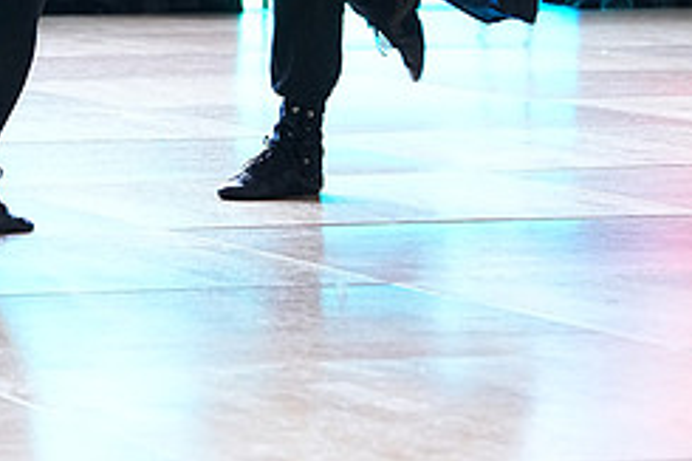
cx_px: 151
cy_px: -209
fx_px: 5186
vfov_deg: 5.0
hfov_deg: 7.6
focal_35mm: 270
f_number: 4
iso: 2500
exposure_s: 1/400
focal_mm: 114
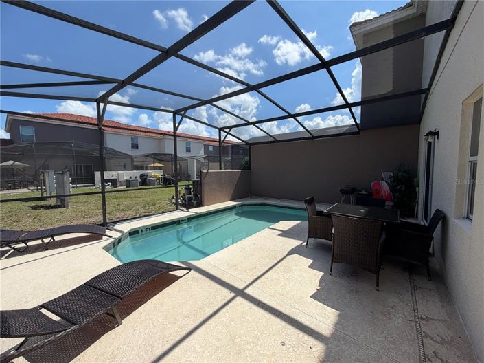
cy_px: 182
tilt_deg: -4.6
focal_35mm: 14
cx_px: 242
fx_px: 196
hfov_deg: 102.1
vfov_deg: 85.6
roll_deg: +0.9
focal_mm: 2.22
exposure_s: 1/770
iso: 25
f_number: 2.2
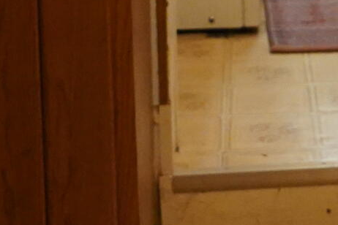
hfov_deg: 13.1
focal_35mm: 156
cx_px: 265
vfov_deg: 8.1
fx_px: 1465
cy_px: -314
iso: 8000
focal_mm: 24
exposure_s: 1/160
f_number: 4
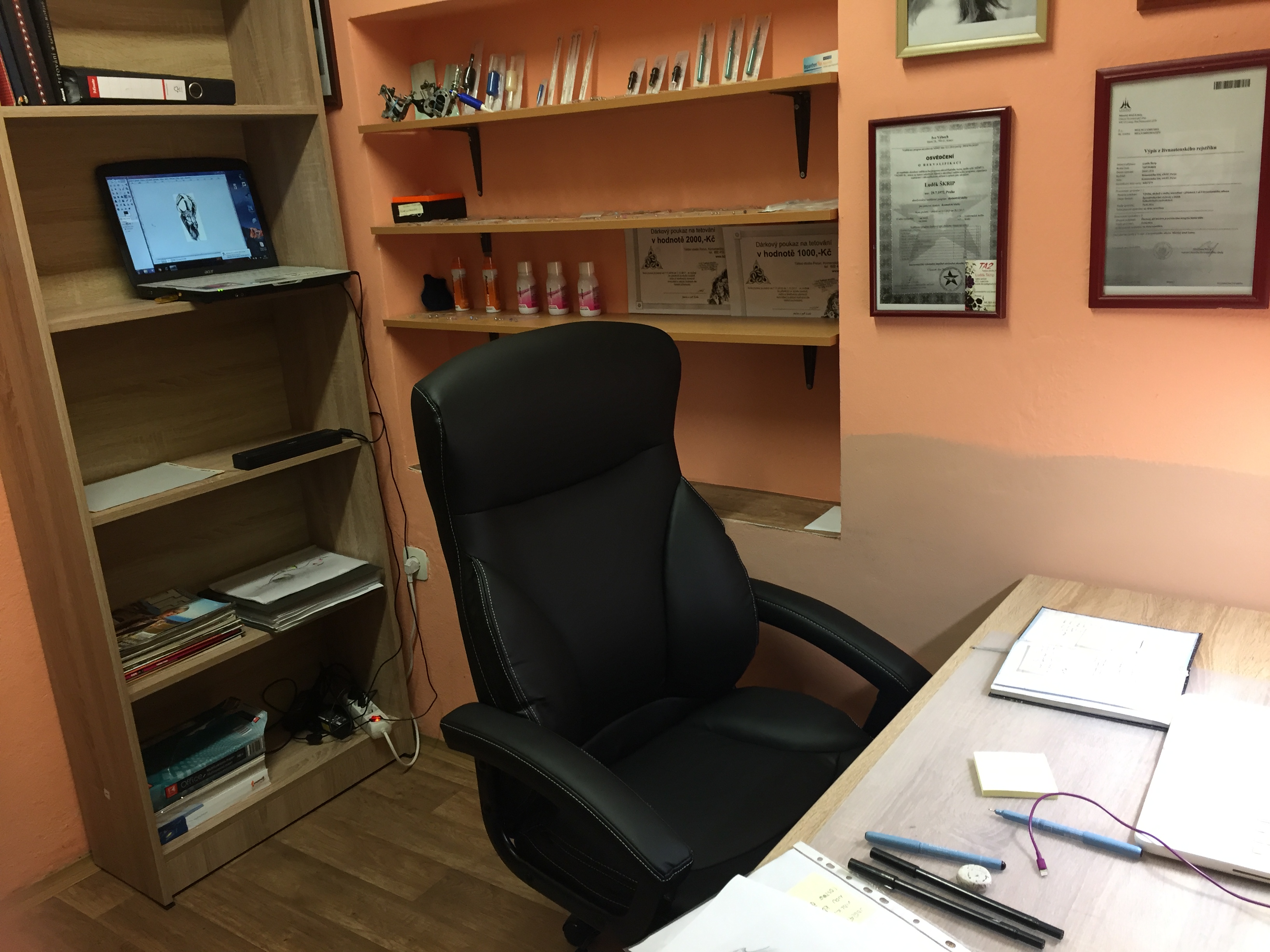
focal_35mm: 29
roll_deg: +4.8
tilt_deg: -17.0
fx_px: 1064
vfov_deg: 48.2
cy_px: 476
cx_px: 635
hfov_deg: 61.7
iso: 100
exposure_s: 1/33
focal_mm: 4.15
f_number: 2.2
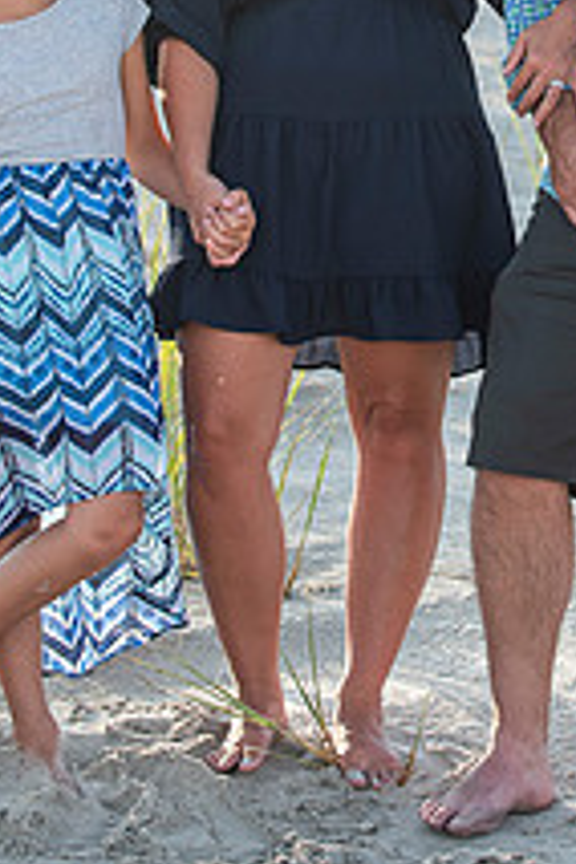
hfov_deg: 5.8
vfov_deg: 8.7
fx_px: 5664
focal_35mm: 236
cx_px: 592
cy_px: 64
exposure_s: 1/800
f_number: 4
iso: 250
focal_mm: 80
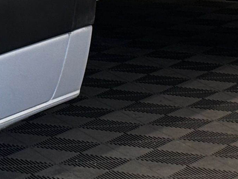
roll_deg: -0.1
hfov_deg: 6.3
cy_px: -230
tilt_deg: -1.9
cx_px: -160
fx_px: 2110
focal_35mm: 307
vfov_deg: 4.7
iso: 25
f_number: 1.6
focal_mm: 5.96
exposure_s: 1/100
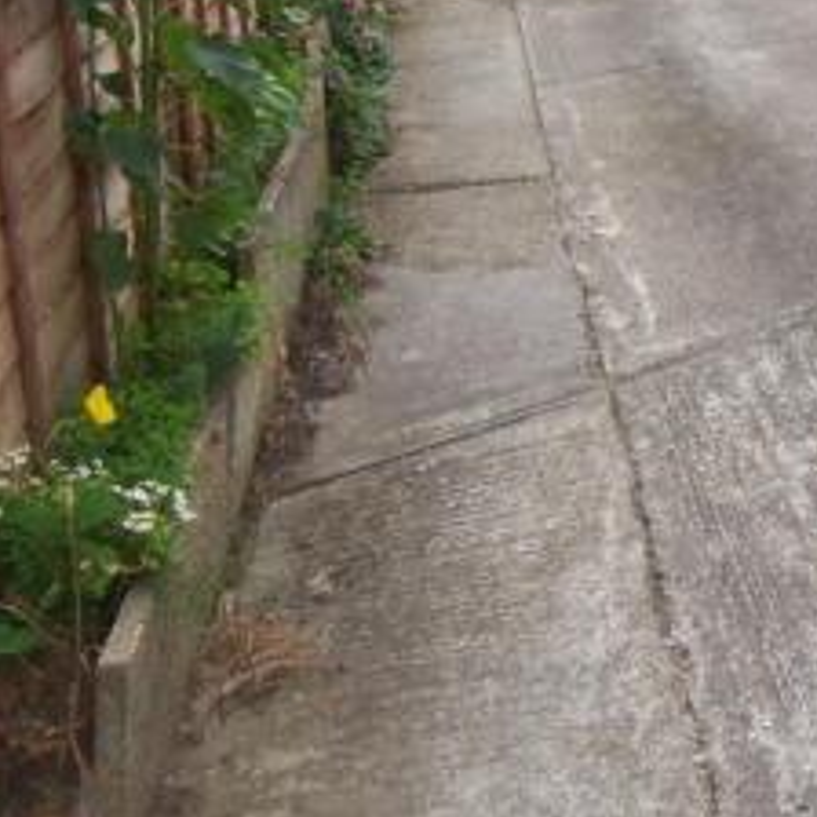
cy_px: 49
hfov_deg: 29.3
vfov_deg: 30.5
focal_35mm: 53
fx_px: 1415
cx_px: 881
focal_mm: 3.8
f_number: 5.6
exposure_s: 1/160
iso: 64
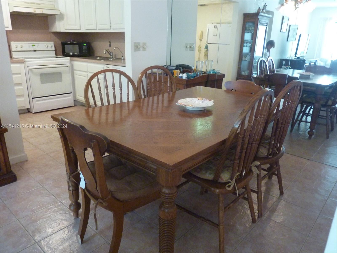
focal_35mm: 25
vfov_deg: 54.9
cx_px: 168
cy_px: 126
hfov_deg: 69.4
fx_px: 243
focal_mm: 4.1
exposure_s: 1/13
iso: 400
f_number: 3.3
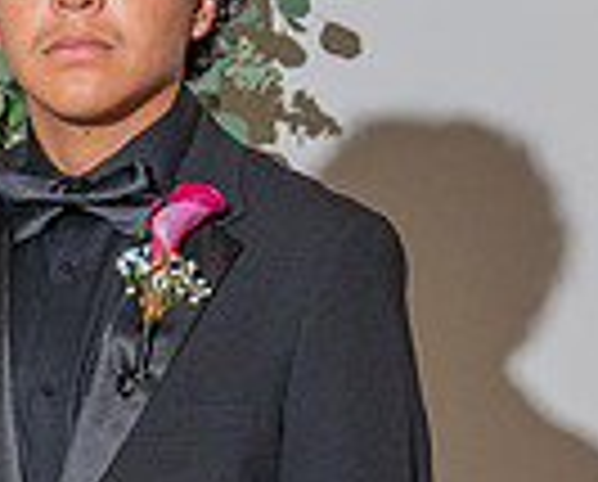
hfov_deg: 7.3
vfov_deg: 6.0
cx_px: -592
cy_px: 799
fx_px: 4523
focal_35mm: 255
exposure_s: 1/200
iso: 800
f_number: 5.6
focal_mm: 37
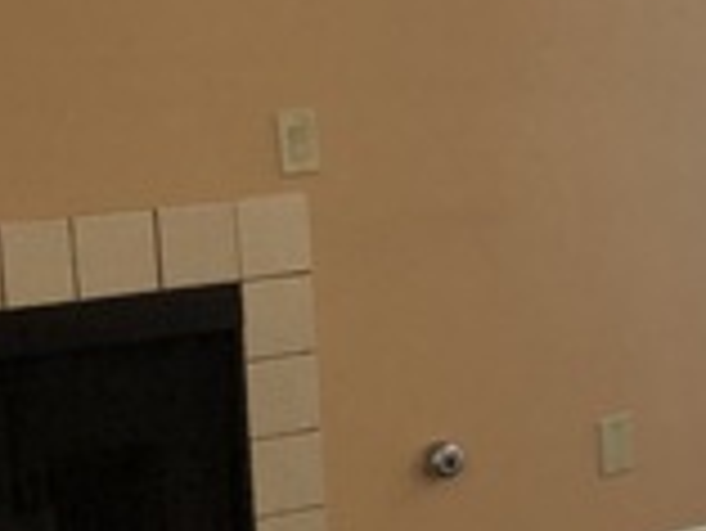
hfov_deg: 15.0
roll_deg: +0.6
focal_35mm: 119
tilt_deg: -9.9
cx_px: 1135
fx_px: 2429
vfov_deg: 12.5
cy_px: 333
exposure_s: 1/30
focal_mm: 4
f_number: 1.8
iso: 25
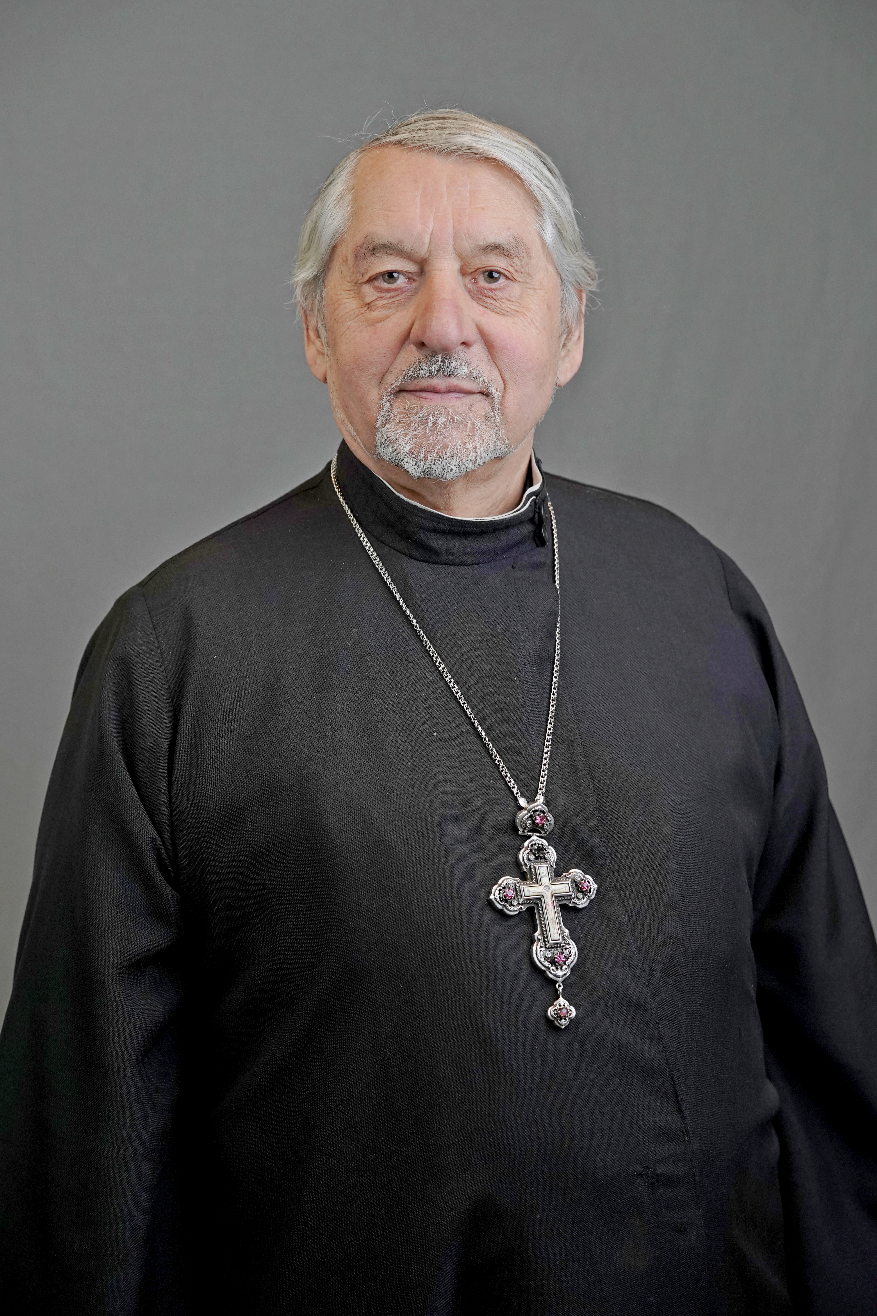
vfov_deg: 23.9
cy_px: 658
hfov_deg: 16.1
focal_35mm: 85
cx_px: 438
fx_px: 3106
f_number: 4
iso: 1250
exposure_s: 1/100
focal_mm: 85
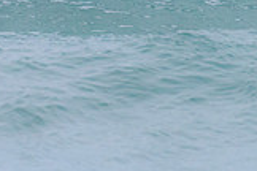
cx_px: 8
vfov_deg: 0.6
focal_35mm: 2197
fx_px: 15683
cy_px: -120
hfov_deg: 0.9
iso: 2200
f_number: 5.6
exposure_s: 1/2000
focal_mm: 500
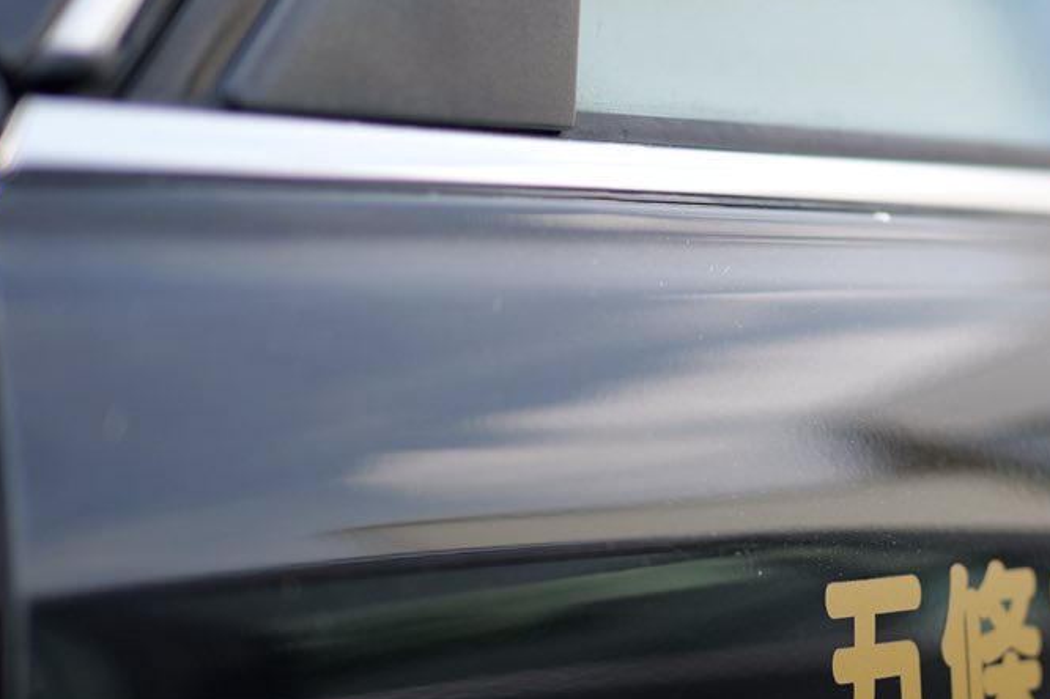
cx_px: 1028
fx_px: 3935
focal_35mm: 135
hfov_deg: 15.0
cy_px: 504
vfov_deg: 10.1
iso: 125
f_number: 1.8
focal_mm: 50
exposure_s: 1/1300
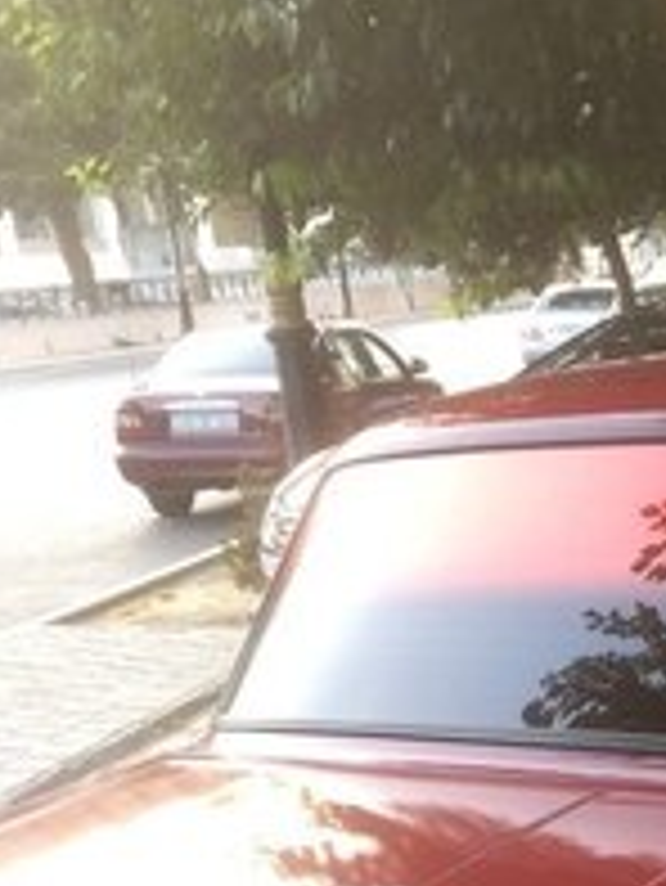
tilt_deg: -20.9
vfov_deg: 24.4
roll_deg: +2.2
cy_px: 1039
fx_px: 1871
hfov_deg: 19.0
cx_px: 819
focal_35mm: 73
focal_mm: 4.15
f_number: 2.2
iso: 40
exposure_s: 1/33
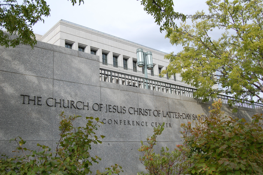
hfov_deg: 53.2
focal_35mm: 36
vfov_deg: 36.8
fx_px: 263
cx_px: 132
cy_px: 88
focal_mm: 24
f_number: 8
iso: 200
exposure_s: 1/250
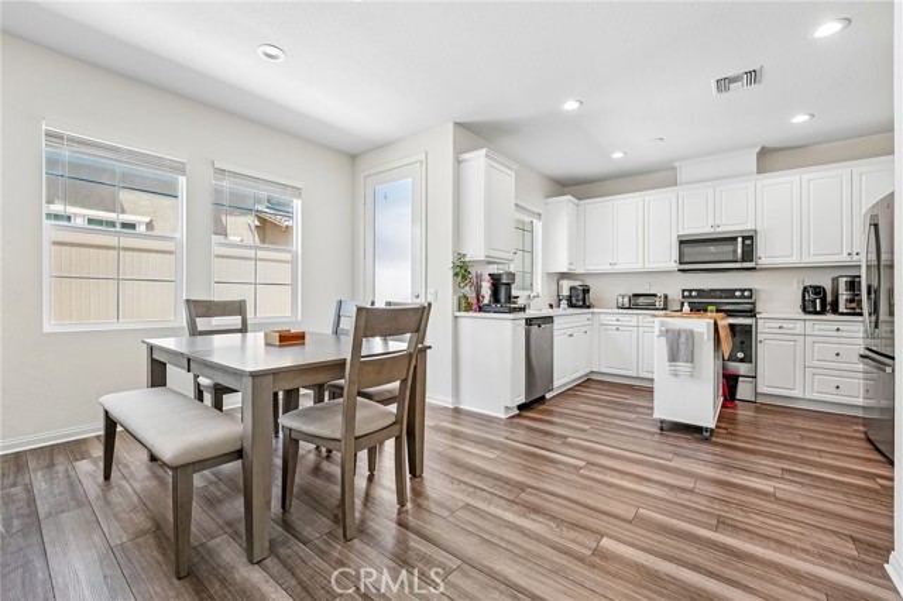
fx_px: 351
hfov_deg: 104.3
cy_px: 300
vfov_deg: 81.1
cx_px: 452
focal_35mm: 14
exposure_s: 1/50
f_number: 8
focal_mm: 14
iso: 400
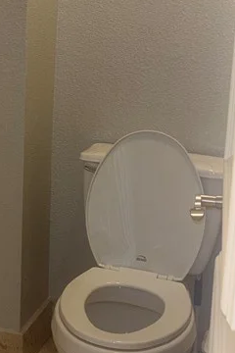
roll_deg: +1.3
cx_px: -97
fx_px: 754
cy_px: 124
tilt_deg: -12.4
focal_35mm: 77
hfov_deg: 16.4
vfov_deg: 26.2
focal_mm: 5.96
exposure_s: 1/22
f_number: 1.6
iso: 40
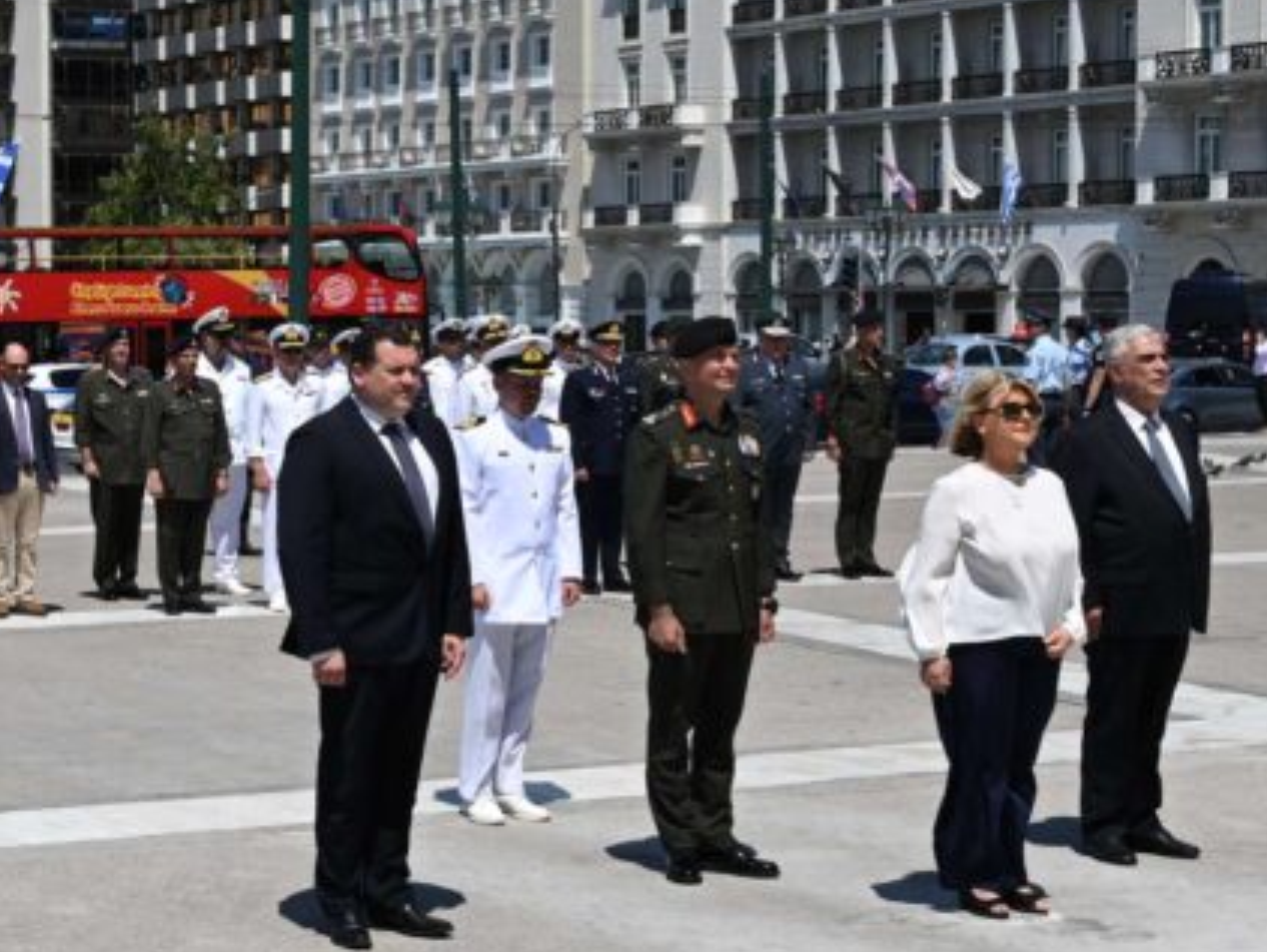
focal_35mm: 84
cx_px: -102
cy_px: 458
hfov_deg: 22.1
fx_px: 3076
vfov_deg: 17.6
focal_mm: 24
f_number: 6.3
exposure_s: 1/1600
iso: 200
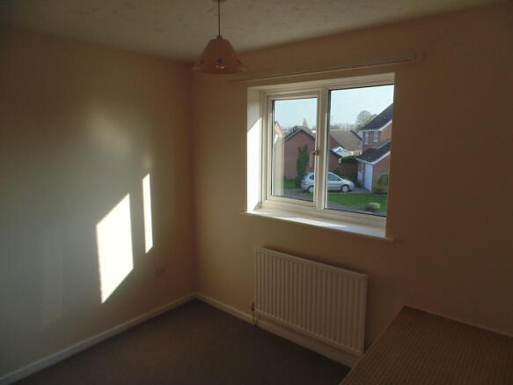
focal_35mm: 22
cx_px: 256
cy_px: 192
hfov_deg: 76.4
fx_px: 326
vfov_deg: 61.1
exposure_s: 1/500
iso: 80
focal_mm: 4
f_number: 3.1
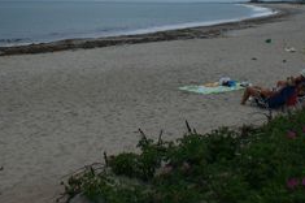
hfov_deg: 32.4
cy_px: 31
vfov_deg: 21.5
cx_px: 147
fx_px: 525
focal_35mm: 62
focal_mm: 6.3
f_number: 4.4
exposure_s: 1/1600
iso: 50
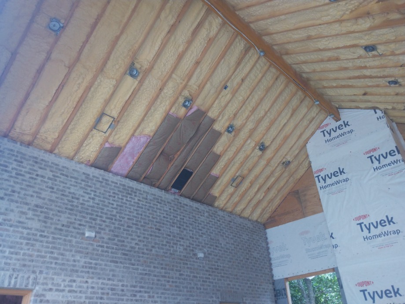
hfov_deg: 81.7
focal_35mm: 20
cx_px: 202
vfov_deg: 66.0
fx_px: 234
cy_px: 152
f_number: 2
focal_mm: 3.54
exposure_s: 1/120
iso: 151
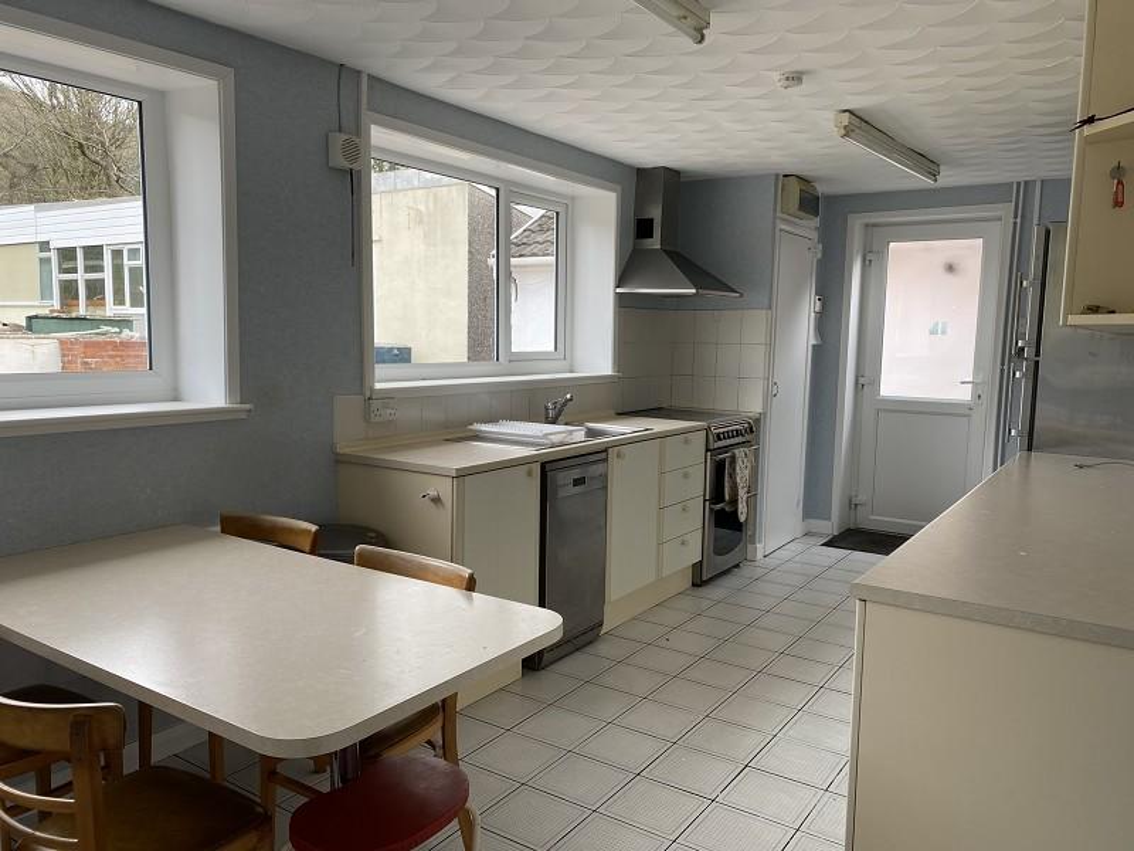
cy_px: 426
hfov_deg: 67.3
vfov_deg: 53.1
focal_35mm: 26
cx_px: 567
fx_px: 852
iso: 32
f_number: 1.8
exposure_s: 1/124
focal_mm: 4.25
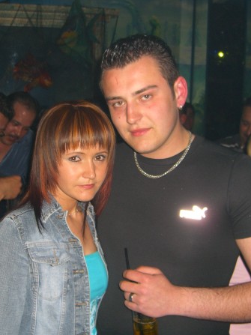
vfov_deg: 37.5
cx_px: 93
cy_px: 168
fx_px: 493
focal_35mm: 51
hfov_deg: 28.4
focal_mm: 7.9
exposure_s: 1/60
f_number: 2.8
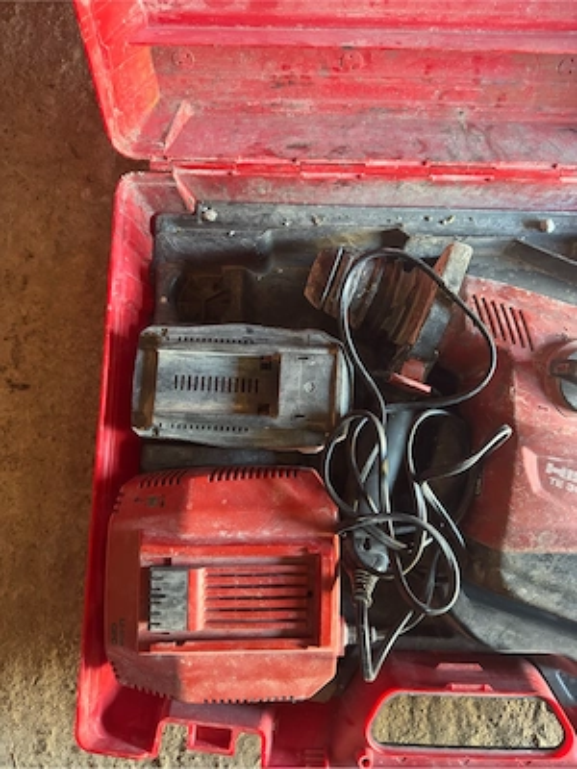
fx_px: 533
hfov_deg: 56.8
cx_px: 288
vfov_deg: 71.6
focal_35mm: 24
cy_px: 384
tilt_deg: -82.2
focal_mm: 6.76
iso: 640
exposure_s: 1/40
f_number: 1.78
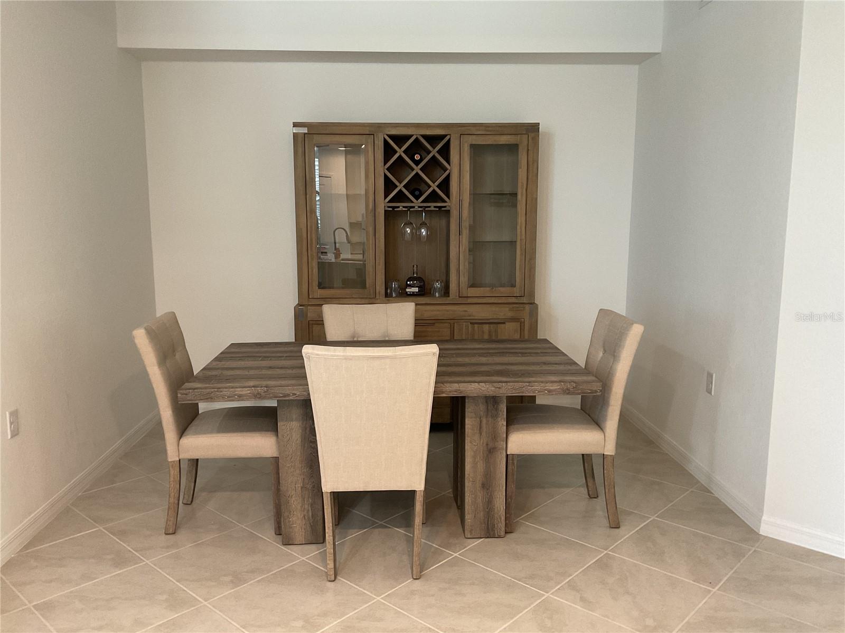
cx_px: 422
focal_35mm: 29
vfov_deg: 48.2
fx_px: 708
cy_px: 316
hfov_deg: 61.7
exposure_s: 1/60
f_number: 1.8
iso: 160
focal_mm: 3
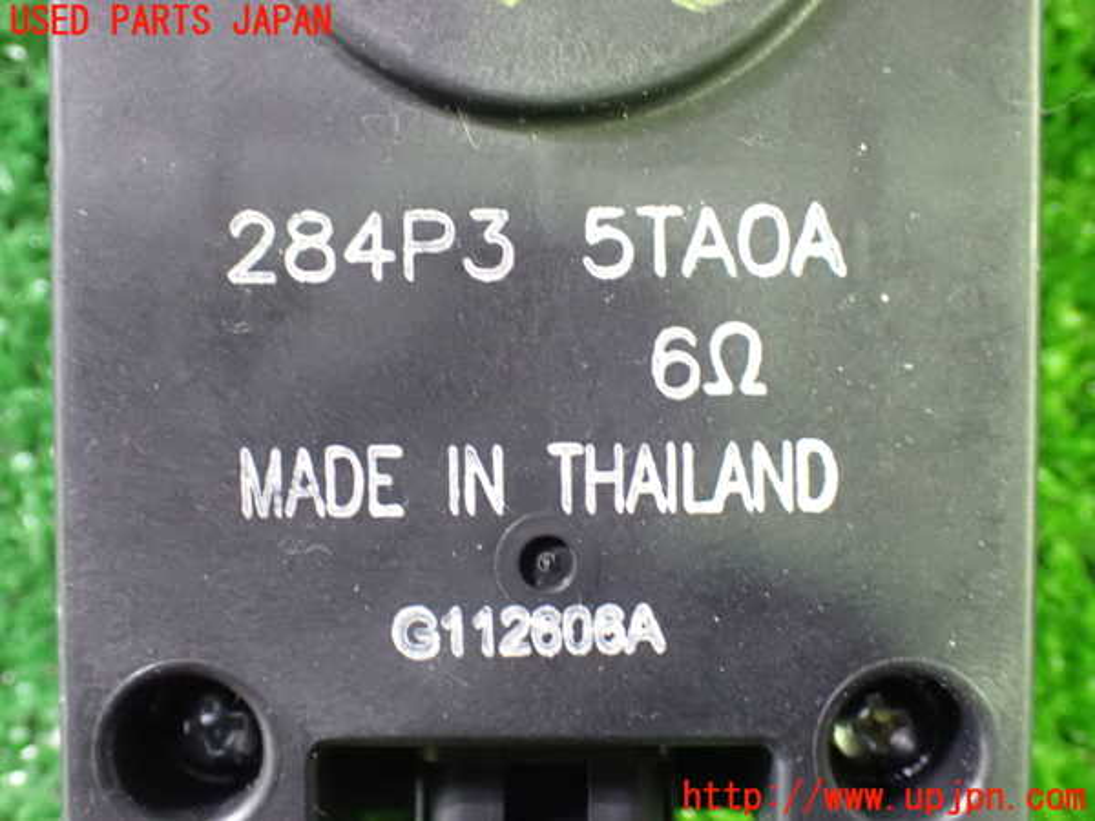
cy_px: 410
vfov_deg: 32.9
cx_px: 548
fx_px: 1392
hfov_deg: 42.9
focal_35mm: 44
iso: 1600
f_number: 2.9
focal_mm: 7.84
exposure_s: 1/20
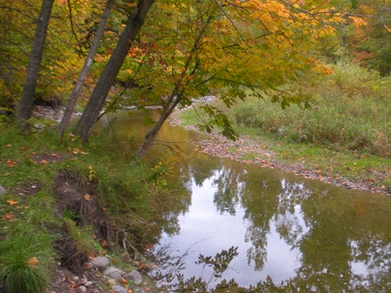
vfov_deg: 30.3
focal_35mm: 48
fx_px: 542
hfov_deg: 39.2
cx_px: 260
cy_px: 133
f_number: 3.5
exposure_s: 1/64
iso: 64
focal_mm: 6.3
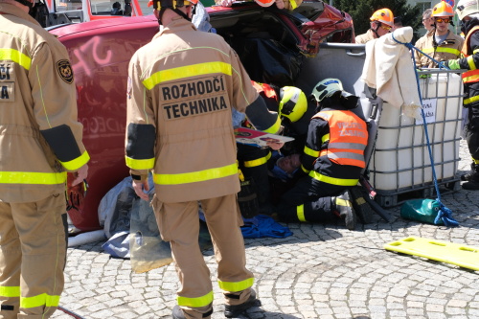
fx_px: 652
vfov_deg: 27.5
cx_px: 240
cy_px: 160
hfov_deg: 40.4
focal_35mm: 49
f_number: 10
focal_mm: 32.6
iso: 400
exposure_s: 1/220
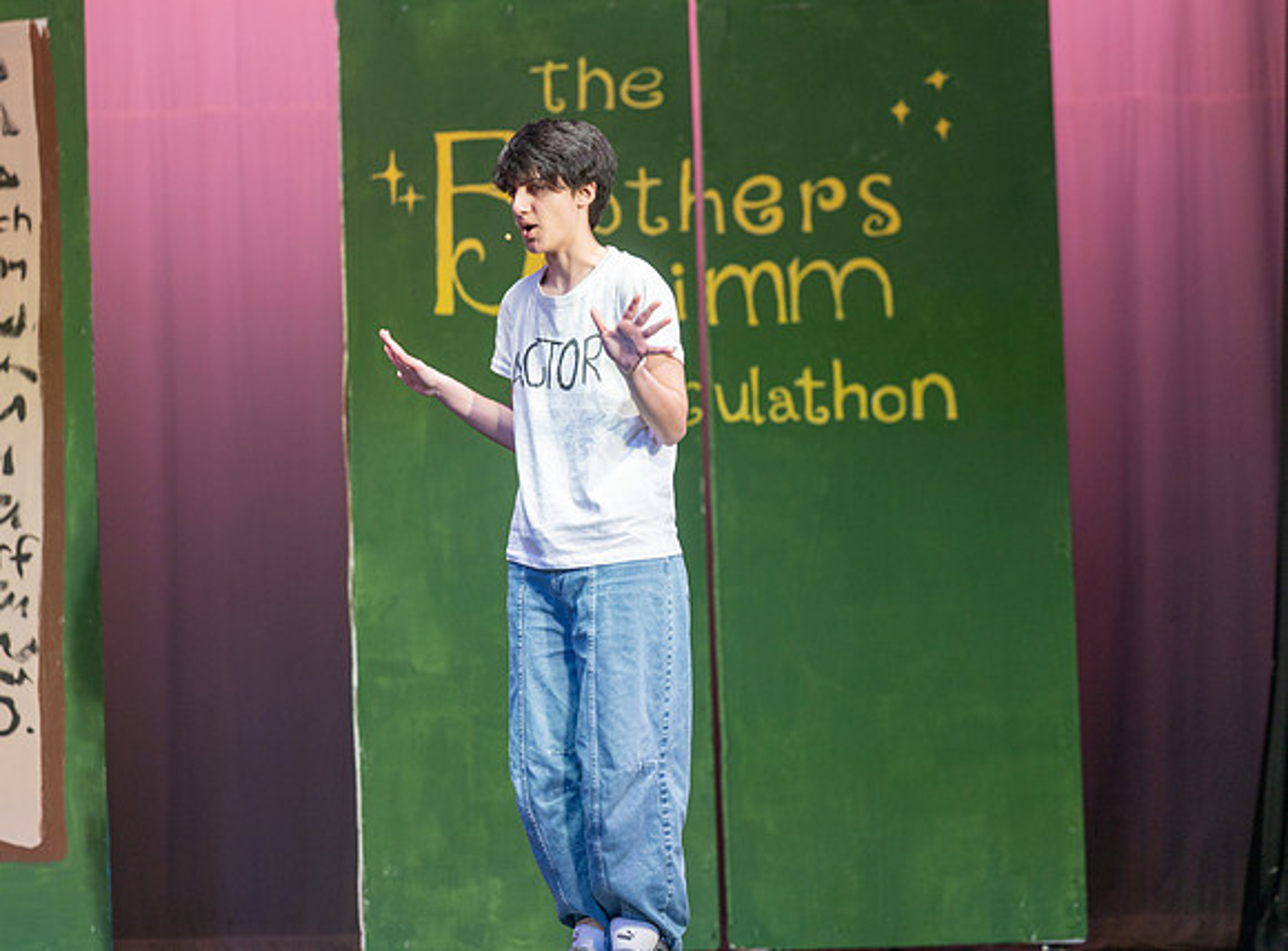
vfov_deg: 10.1
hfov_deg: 13.7
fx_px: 5376
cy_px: 431
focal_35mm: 145
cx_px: 622
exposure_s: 1/320
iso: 400
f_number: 2.8
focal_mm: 120
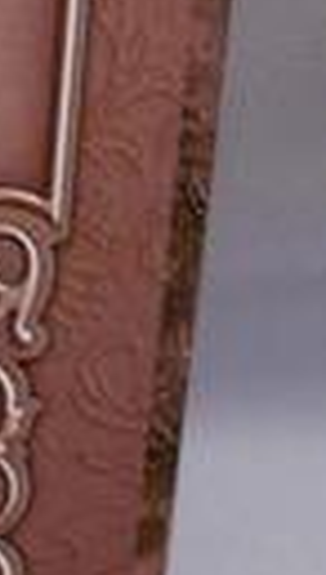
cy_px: 111
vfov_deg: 19.2
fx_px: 1683
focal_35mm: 110
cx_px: -424
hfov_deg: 9.9
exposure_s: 1/30
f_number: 3.3
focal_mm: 5.2
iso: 200
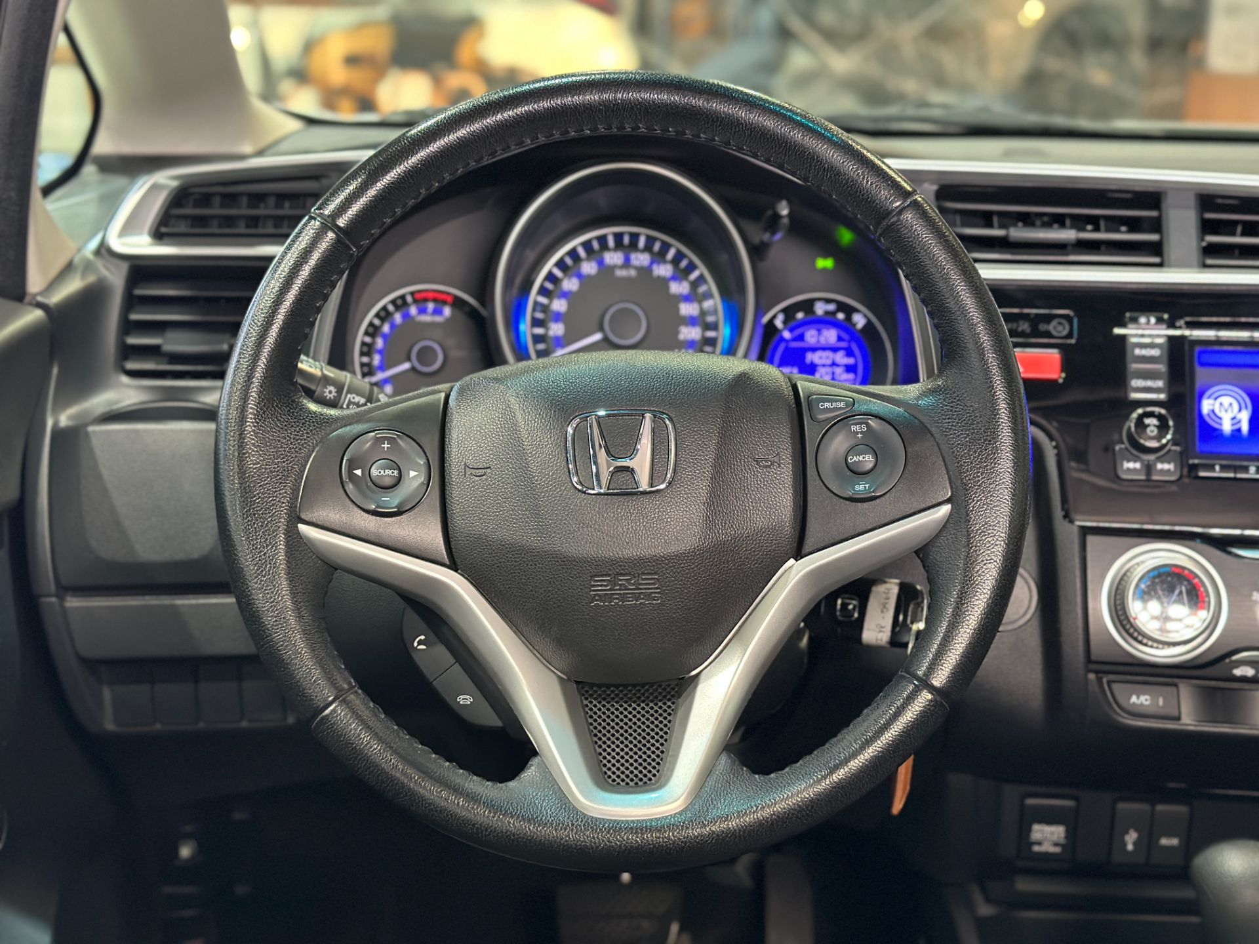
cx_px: 630
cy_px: 472
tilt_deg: -17.3
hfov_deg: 39.7
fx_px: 1746
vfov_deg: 30.3
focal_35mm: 48
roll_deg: -1.1
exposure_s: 1/40
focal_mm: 6.86
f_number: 1.78
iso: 500
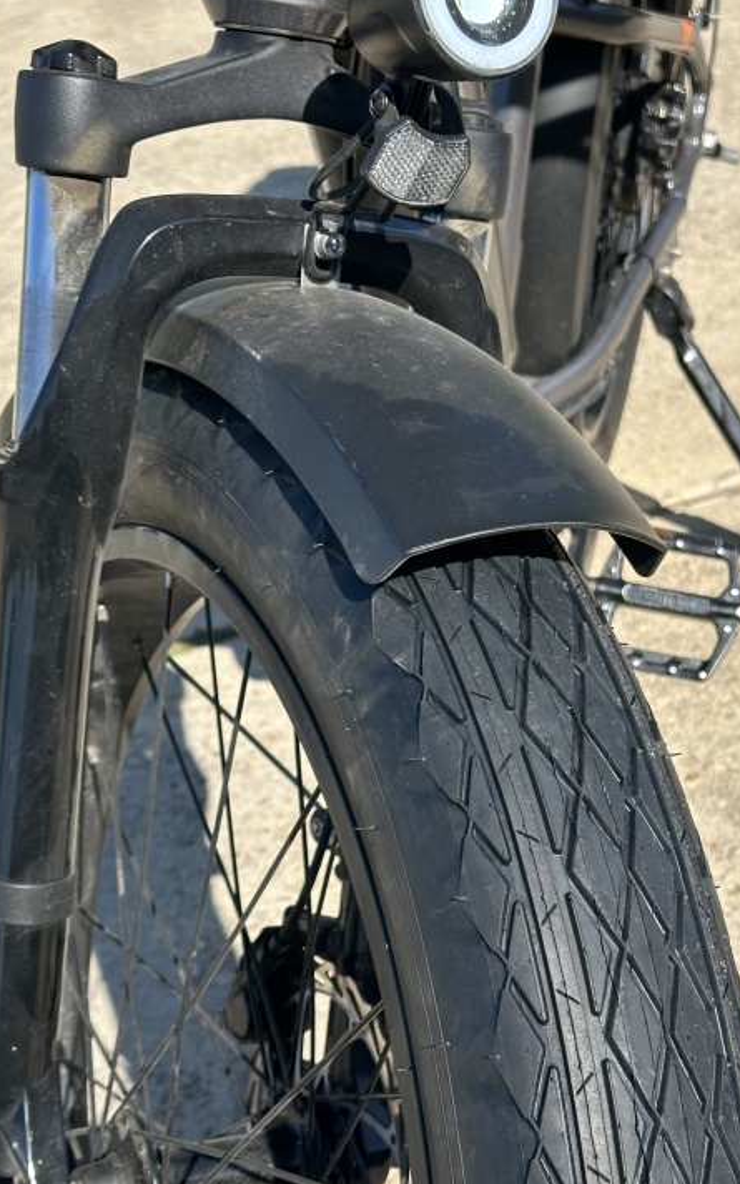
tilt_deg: -34.5
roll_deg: +12.9
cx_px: 436
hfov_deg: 21.3
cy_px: 643
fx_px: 1968
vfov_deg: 33.5
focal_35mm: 61
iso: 64
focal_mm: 6.86
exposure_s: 1/2890
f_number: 1.78
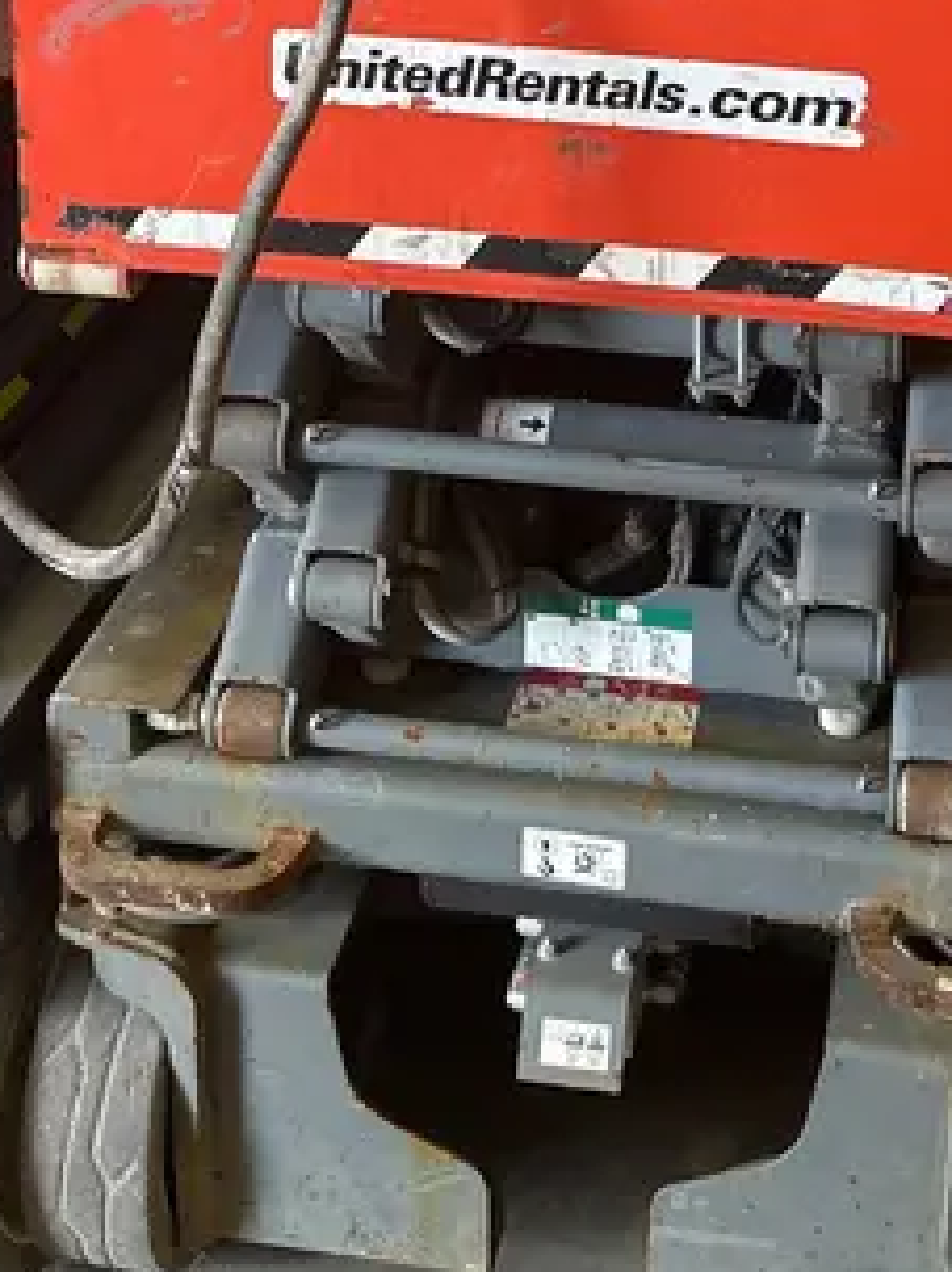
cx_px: 688
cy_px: -187
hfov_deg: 23.1
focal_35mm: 63
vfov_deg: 27.6
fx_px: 2312
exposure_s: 1/120
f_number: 1.5
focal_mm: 5.7
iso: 125
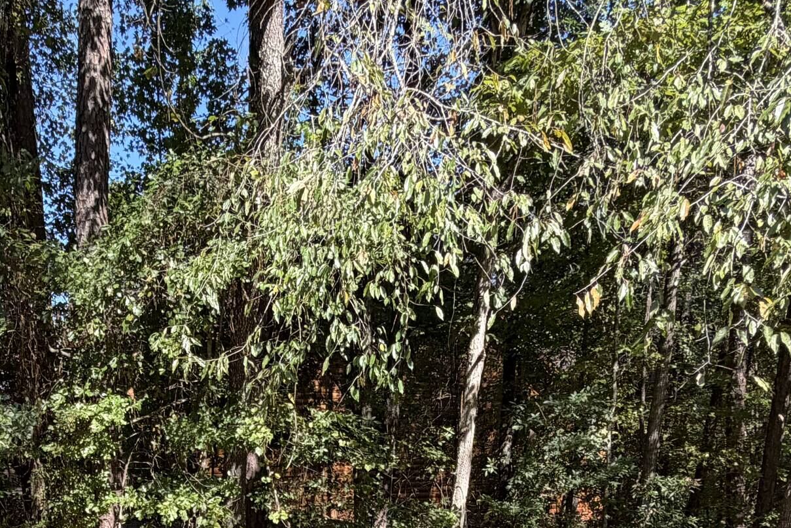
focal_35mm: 37
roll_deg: +1.3
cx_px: 199
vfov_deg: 29.1
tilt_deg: -16.5
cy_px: 687
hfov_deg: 49.8
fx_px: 813
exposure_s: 1/502
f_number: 2.2
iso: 64
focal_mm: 2.22
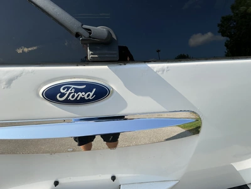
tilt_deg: -28.1
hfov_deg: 63.4
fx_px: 203
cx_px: 126
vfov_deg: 49.7
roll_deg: -1.8
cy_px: 94
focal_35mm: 28
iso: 25
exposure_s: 1/1377
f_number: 1.8
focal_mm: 3
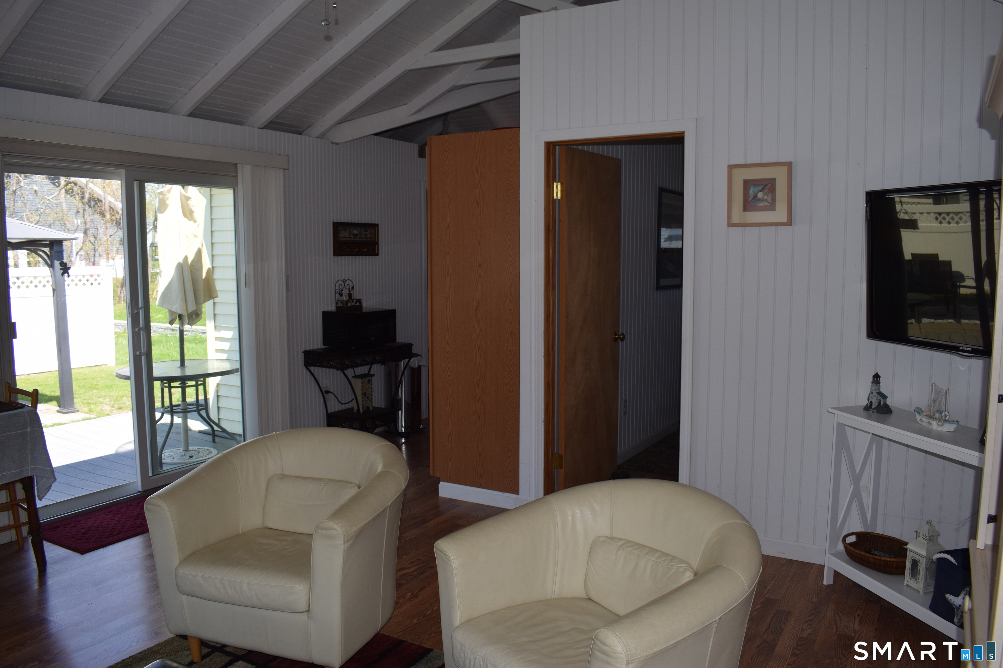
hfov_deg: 67.4
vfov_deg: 47.9
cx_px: 502
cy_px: 334
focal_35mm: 27
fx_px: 752
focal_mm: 18
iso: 180
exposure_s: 1/125
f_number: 5.6
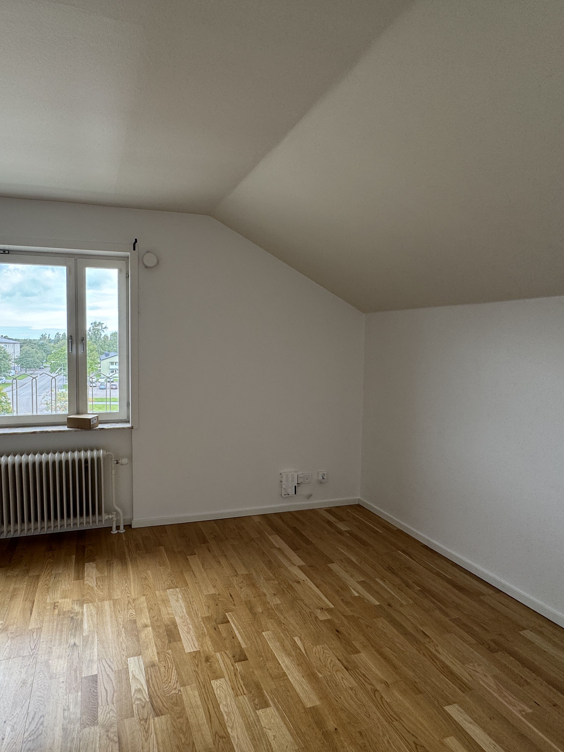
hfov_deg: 67.3
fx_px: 413
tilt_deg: -3.0
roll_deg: -0.6
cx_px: 201
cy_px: 371
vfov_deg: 84.7
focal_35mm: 19
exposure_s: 1/99
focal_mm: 2.22
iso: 64
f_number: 2.2
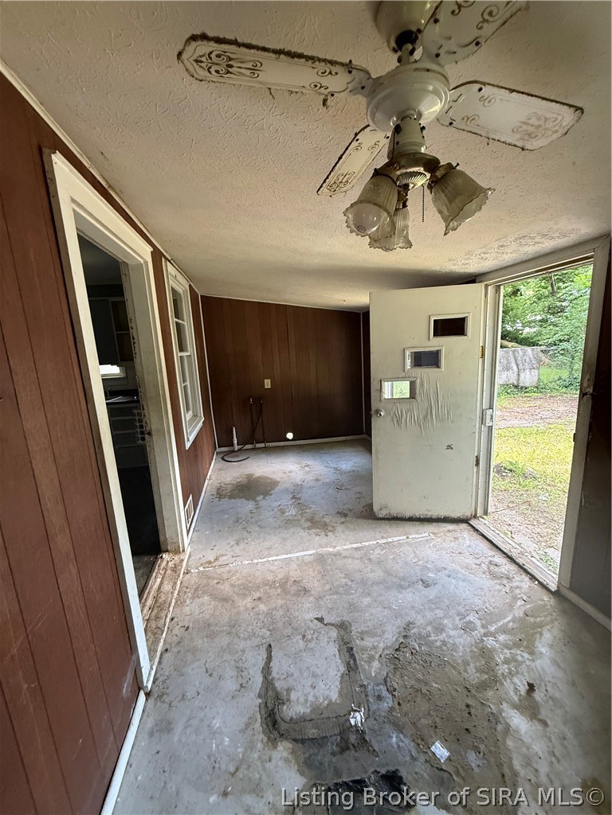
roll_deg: +2.7
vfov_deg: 102.1
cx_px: 306
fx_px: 330
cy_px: 408
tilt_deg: -7.9
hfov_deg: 85.7
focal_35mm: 14
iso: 320
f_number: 2.2
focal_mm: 2.22
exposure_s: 1/64
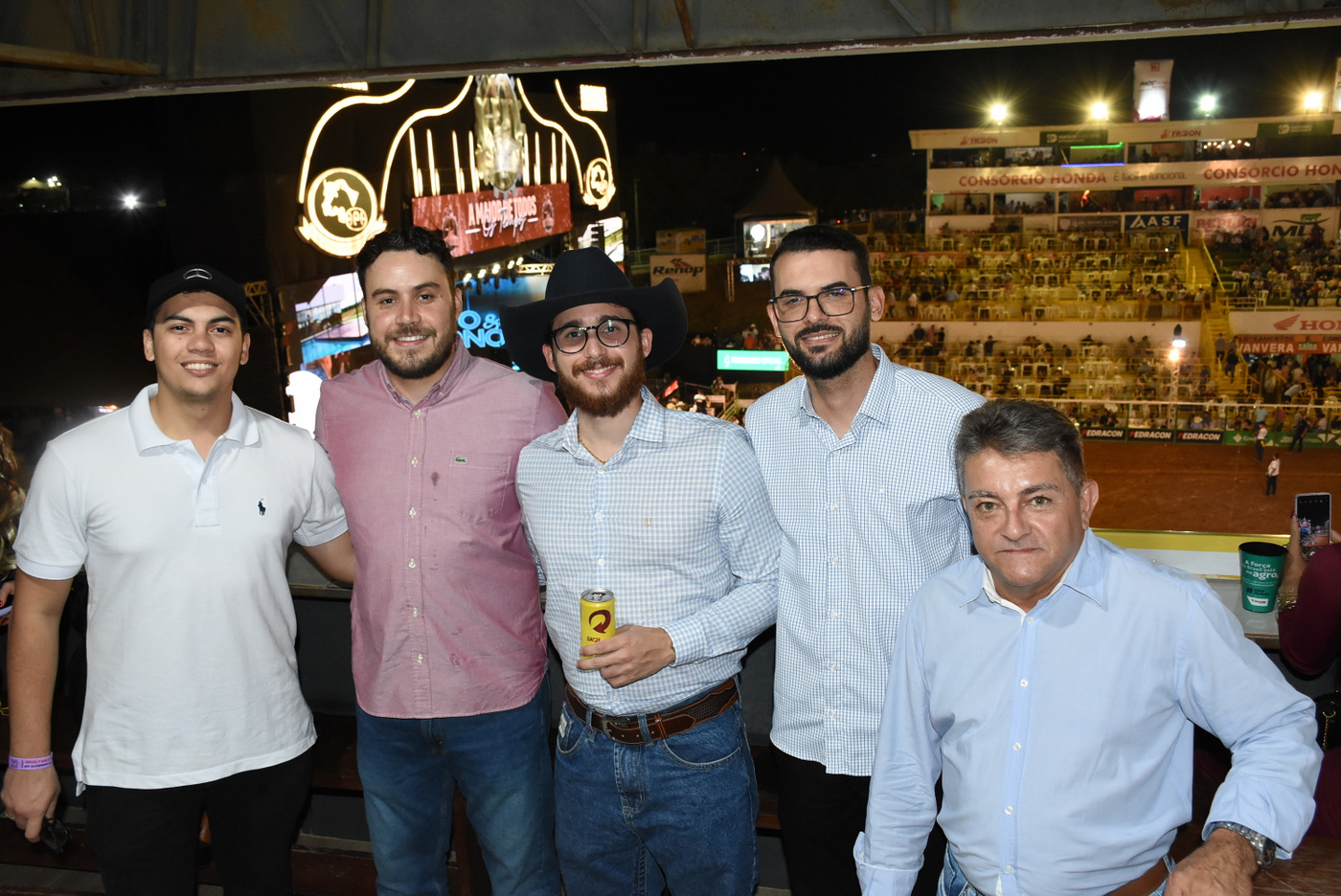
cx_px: 670
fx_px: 1230
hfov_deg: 57.2
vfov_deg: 40.0
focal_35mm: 33
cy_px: 448
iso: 1600
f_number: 5.6
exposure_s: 1/60
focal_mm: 22
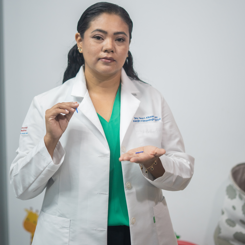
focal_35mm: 64
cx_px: 122
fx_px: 512
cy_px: 112
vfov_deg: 26.9
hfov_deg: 26.9
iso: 2000
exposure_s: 1/640
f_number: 1.8
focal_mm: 50
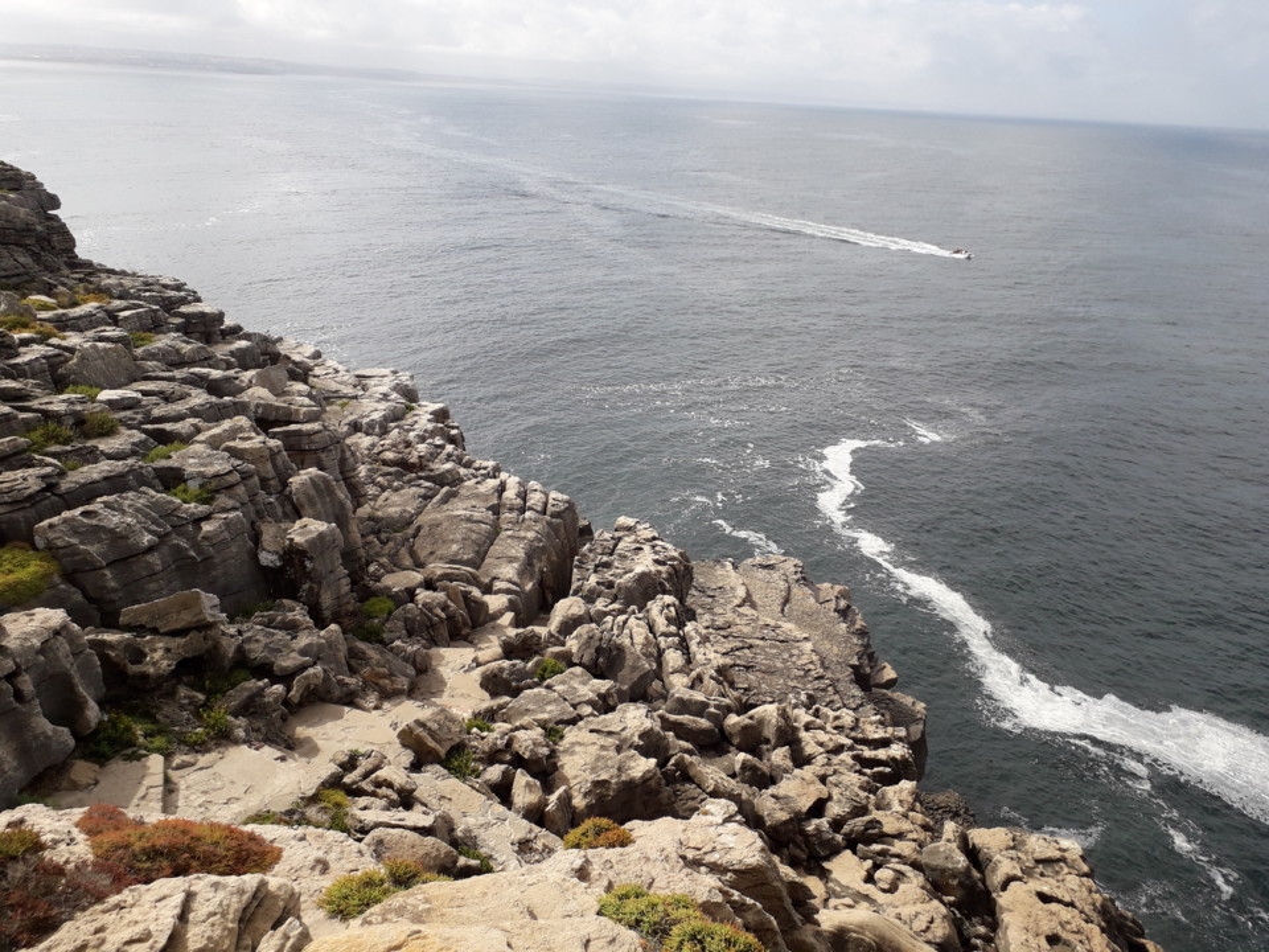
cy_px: 476
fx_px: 990
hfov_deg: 65.3
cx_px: 634
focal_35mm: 27
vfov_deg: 51.4
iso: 40
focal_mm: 3.6
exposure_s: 1/1736
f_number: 1.9
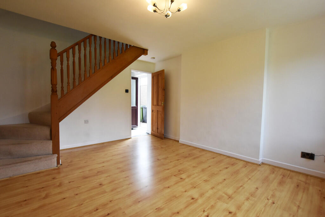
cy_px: 108
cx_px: 162
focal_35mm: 16
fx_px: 149
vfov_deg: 72.1
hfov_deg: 95.0
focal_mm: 11
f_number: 7.1
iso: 800
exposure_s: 1/200
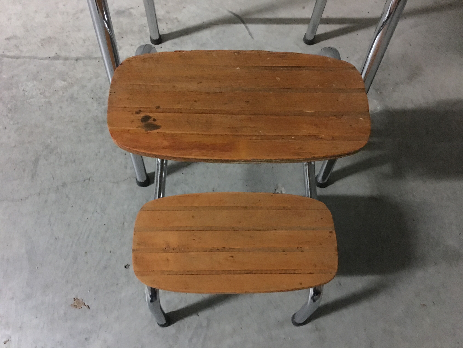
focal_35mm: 29
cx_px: 232
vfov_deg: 48.2
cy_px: 174
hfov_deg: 61.7
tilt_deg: -65.1
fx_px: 388
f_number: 2.2
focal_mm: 4.15
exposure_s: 1/4
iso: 160
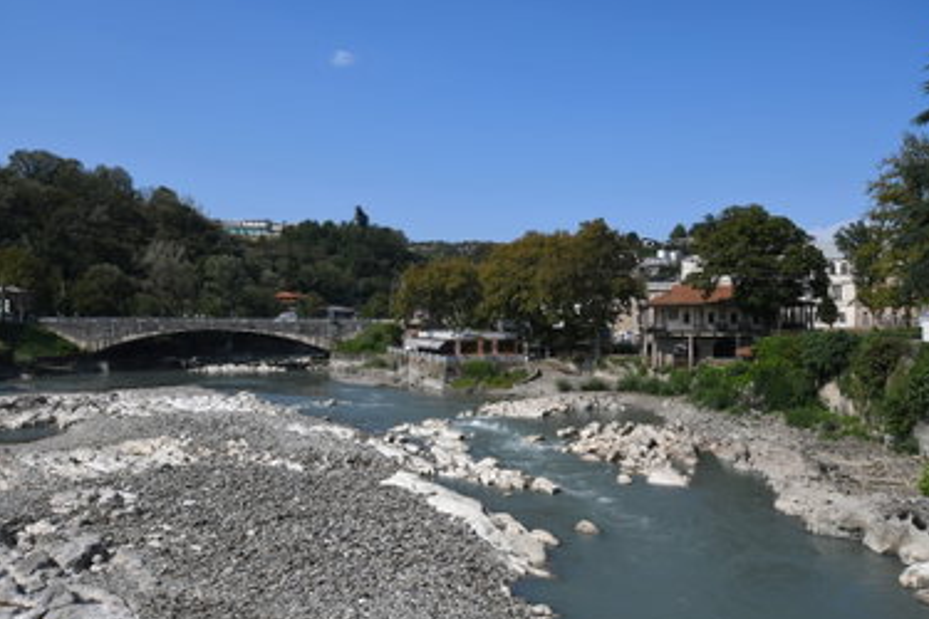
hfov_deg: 58.7
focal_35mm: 32
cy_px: 311
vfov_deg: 41.1
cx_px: 453
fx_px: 826
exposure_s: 1/400
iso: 100
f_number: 8
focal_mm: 20
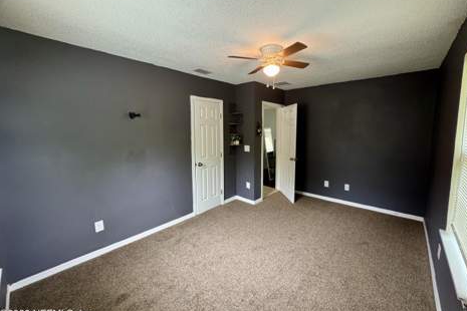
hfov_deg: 100.4
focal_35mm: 15
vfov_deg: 77.3
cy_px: 149
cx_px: 240
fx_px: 195
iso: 320
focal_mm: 2.22
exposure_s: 1/60
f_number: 2.2
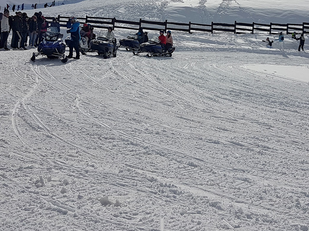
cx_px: 180
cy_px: 15
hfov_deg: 38.1
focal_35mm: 50
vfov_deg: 27.8
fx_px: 446
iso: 40
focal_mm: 4.2
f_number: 1.7
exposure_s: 1/16096
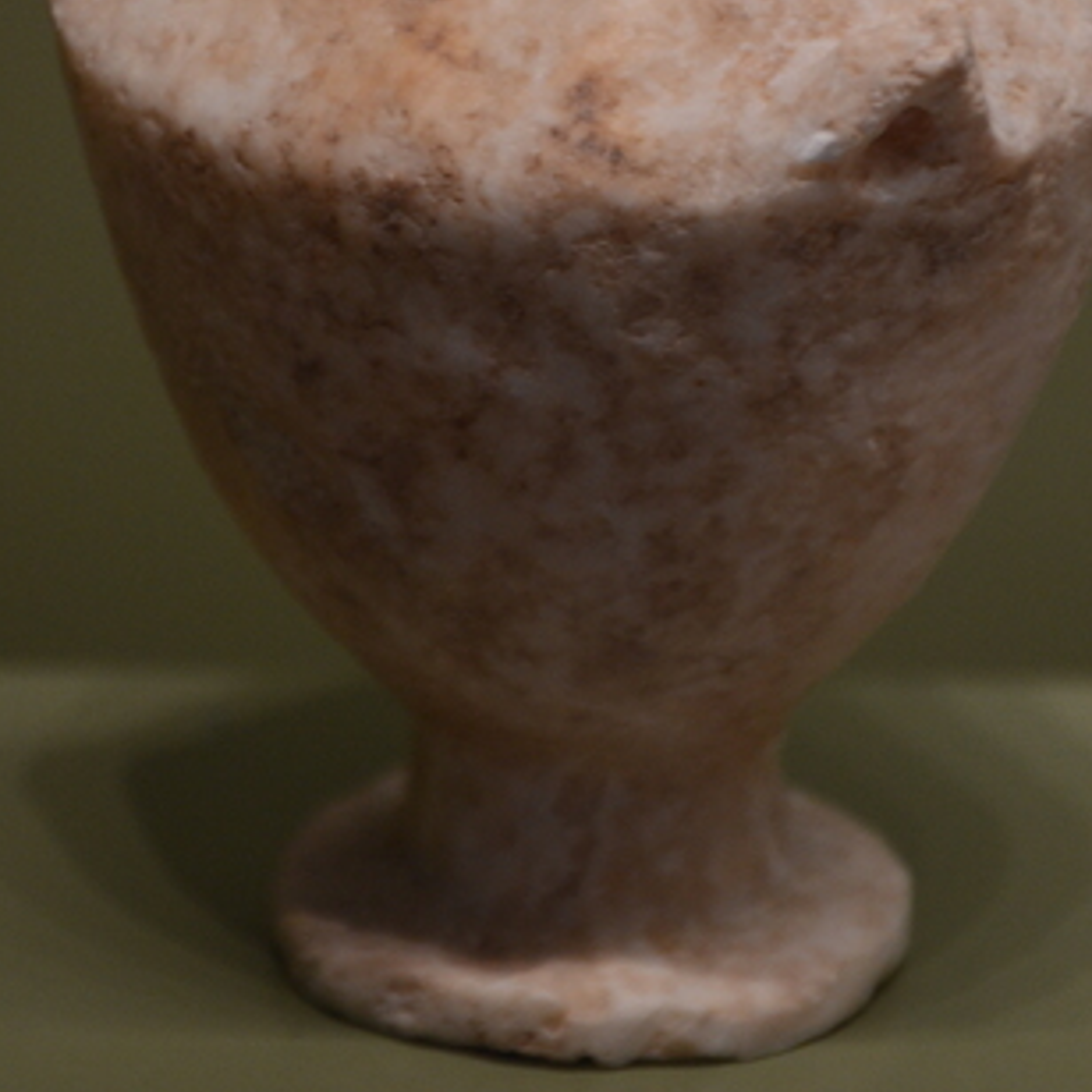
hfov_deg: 2.1
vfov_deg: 2.1
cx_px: 581
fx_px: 29373
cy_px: 284
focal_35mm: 823
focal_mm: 300
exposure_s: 1/13
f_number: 6.3
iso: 1000
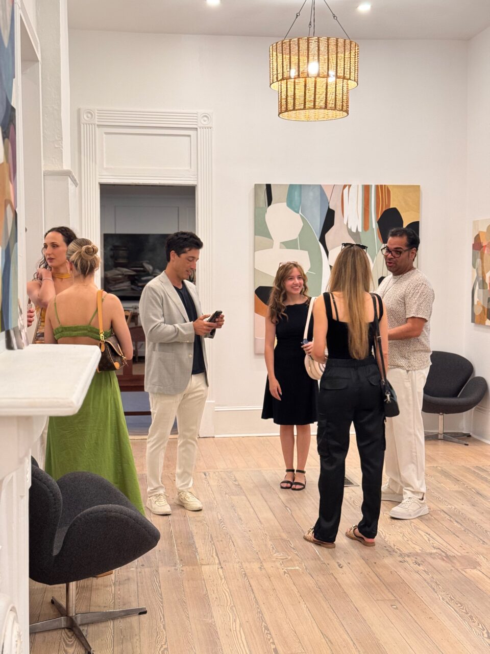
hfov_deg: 30.3
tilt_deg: -3.9
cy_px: 327
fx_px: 906
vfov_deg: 39.7
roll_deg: +0.4
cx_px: 245
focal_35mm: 48
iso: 160
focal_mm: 6.76
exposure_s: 1/60
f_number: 1.78
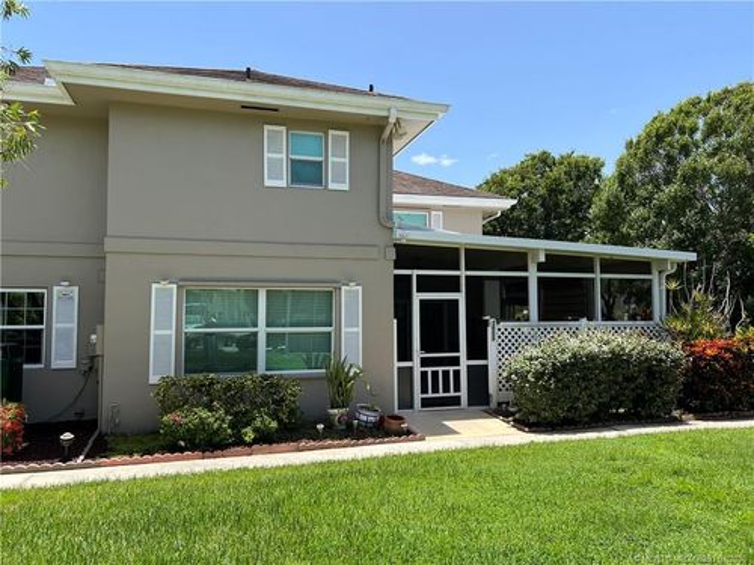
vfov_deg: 53.1
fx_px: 566
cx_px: 377
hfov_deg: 67.3
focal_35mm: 26
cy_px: 282
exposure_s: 1/2208
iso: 50
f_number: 1.5
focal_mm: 5.7
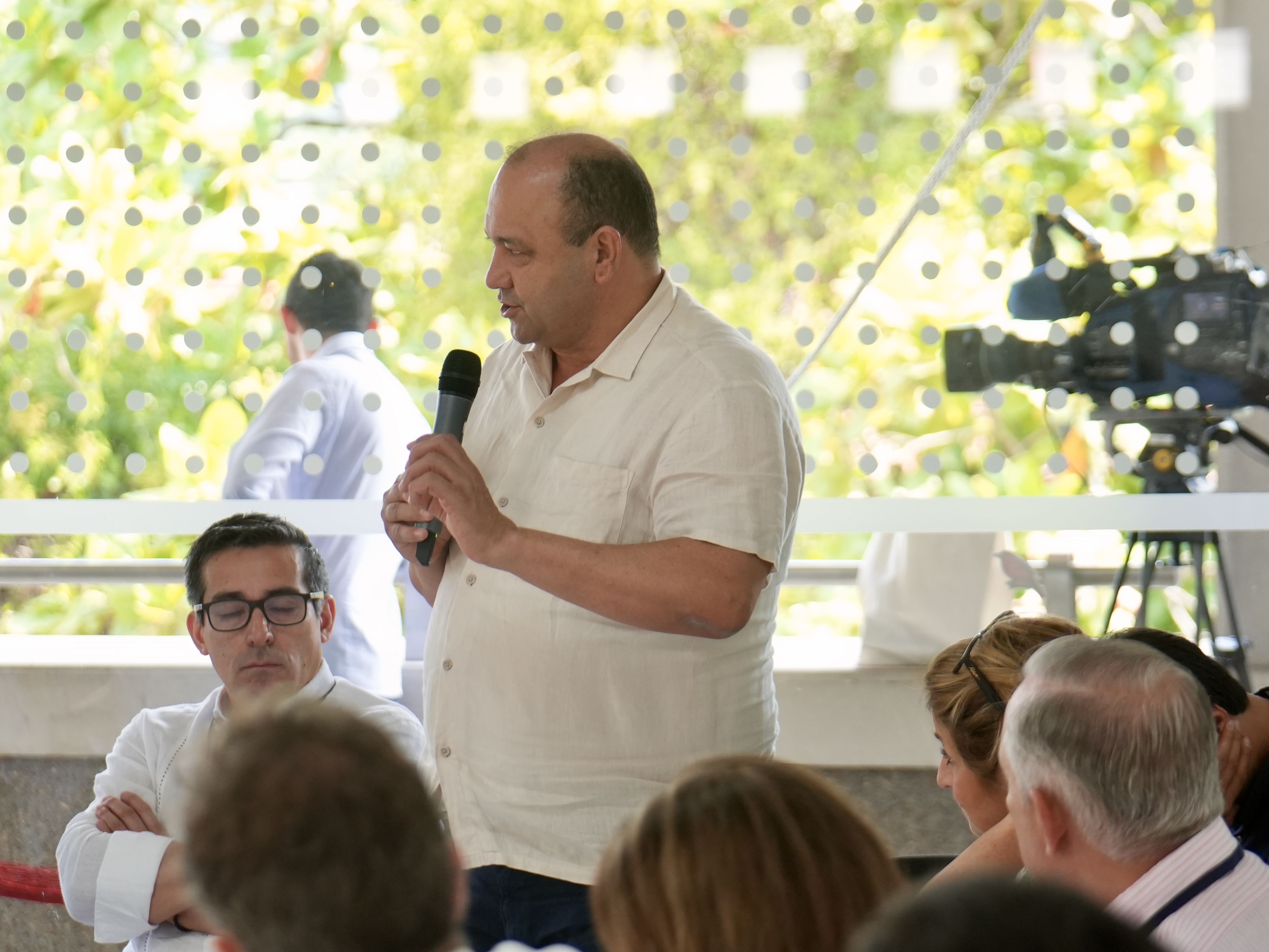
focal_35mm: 125
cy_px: 476
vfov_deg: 11.9
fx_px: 4582
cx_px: 627
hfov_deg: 15.8
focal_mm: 77
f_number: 2.8
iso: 1000
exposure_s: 1/640
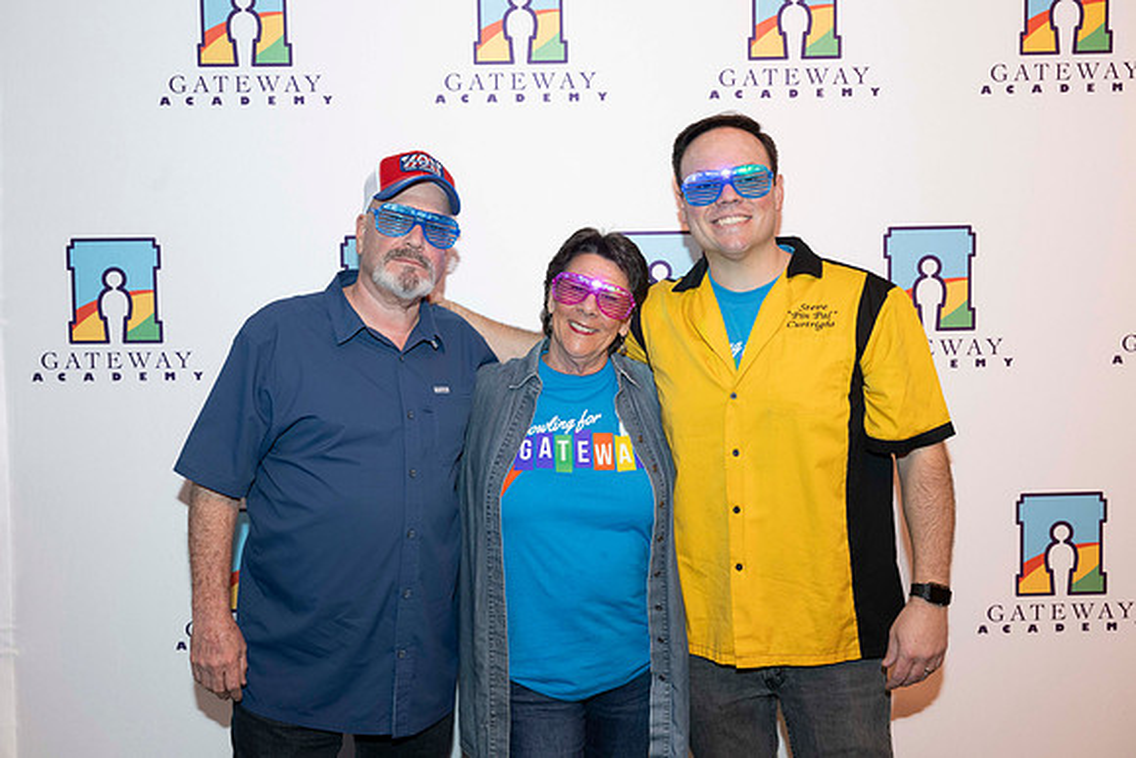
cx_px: 568
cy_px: 379
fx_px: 1105
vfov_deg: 37.9
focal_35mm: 35
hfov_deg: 54.4
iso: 800
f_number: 5.6
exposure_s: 1/50
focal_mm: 35
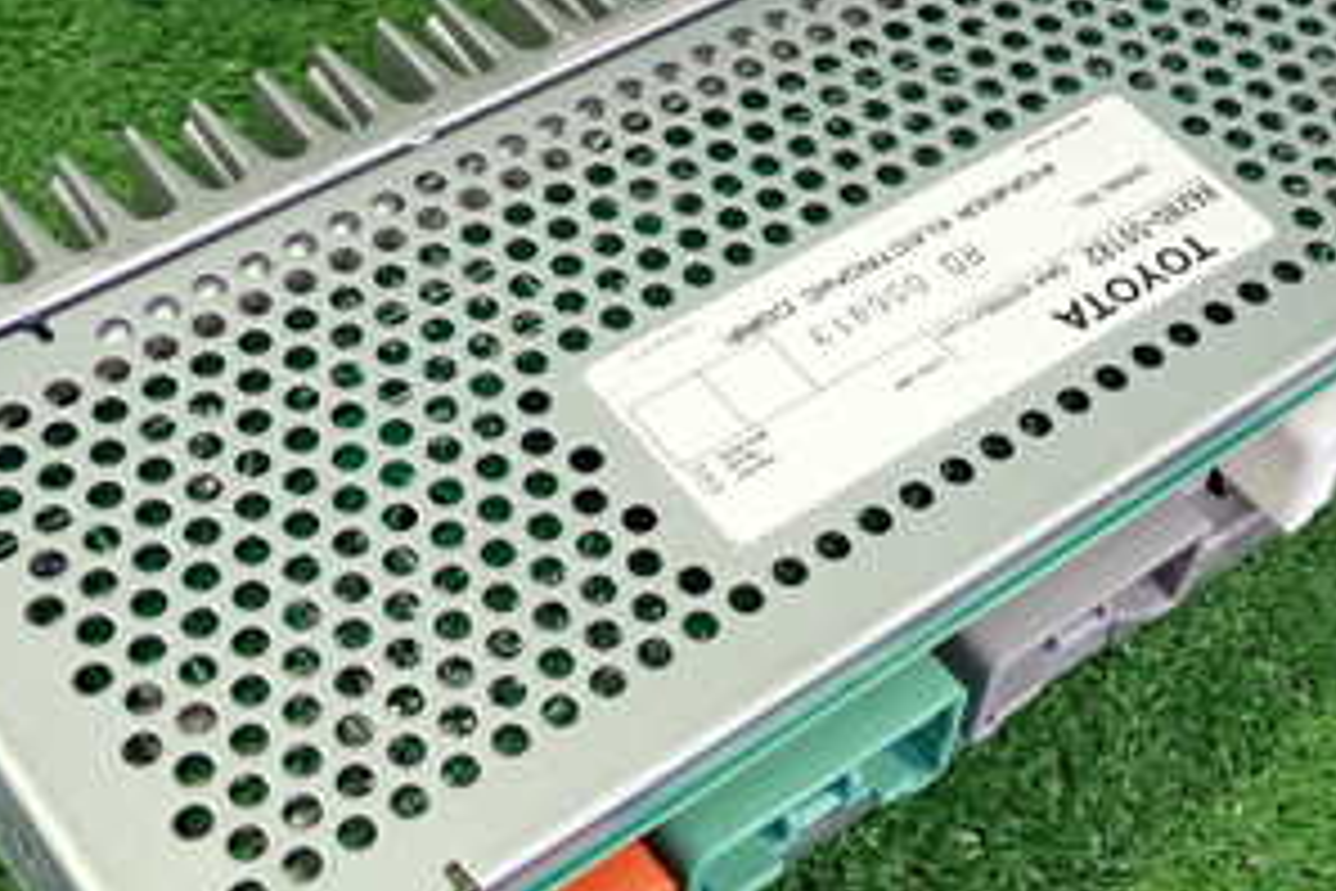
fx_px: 2338
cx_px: 792
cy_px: 396
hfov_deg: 31.8
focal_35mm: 63
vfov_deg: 21.6
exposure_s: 1/30
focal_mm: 5.4
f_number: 2.3
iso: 400
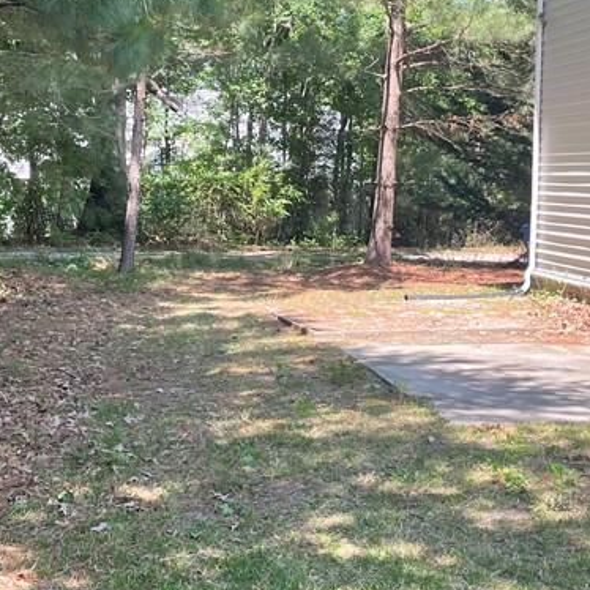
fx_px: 1215
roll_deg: -0.9
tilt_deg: -2.6
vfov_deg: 27.2
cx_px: 265
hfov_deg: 27.3
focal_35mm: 63
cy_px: 241
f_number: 1.6
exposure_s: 1/362
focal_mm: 4.2
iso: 32
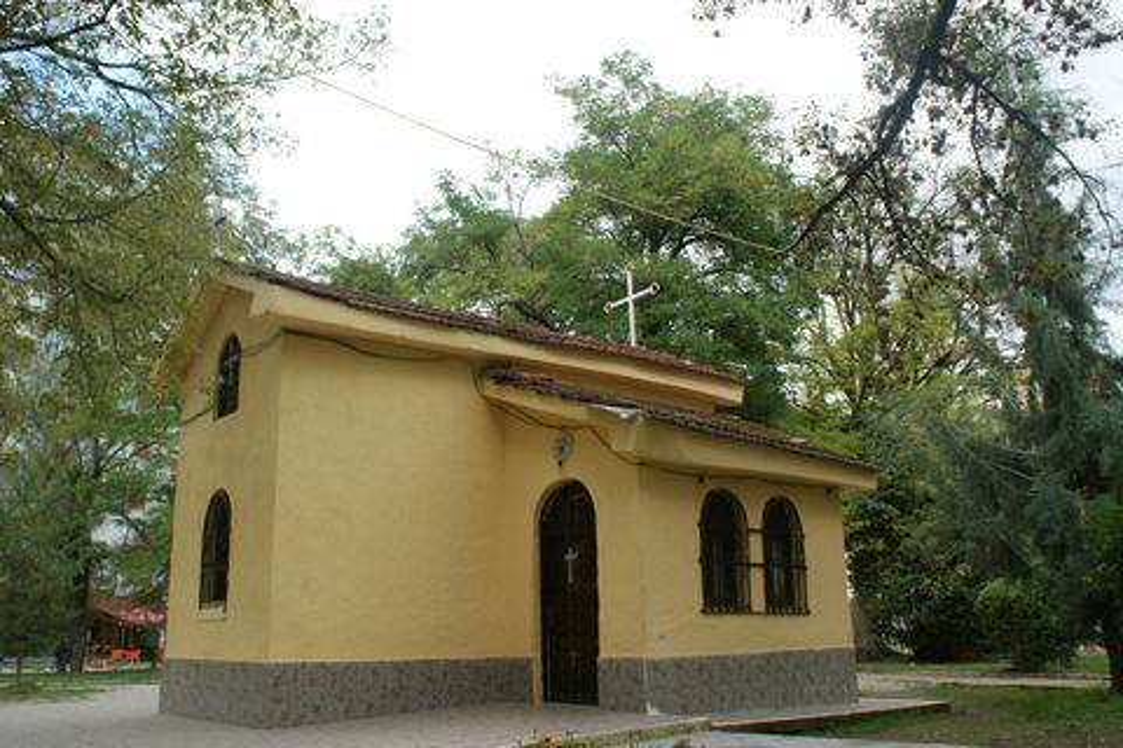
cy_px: 374
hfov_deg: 61.9
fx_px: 936
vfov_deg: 43.6
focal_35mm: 30
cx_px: 562
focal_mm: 20
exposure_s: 1/60
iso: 100
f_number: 7.1
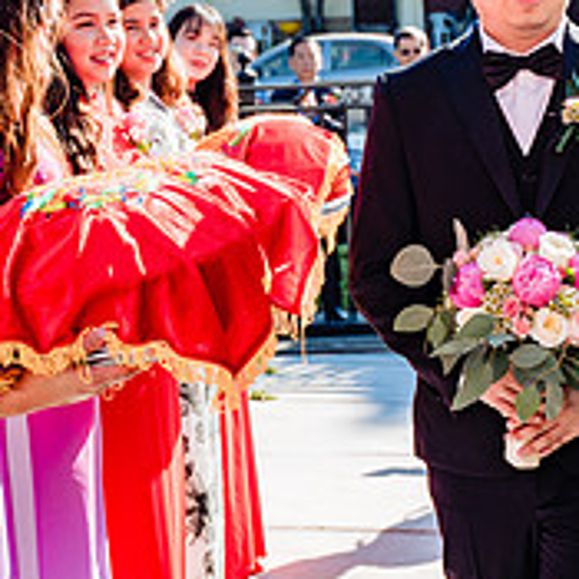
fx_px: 1703
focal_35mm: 90
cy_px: 131
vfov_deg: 19.1
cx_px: 463
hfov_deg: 19.1
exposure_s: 1/640
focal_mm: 32
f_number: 3.5
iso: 100
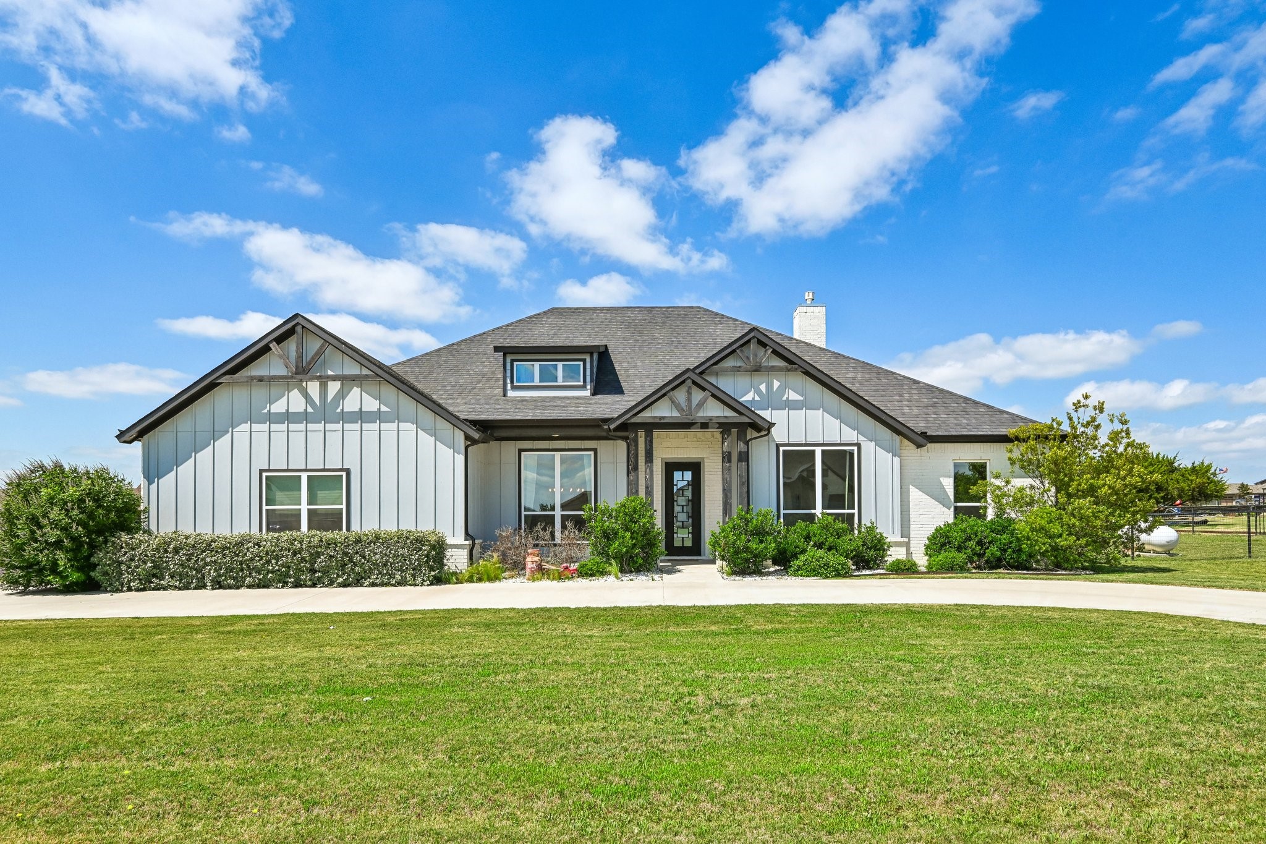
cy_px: 422
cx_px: 633
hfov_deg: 84.0
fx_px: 703
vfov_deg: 61.9
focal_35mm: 20
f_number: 8
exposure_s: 1/1250
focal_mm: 20
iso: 400
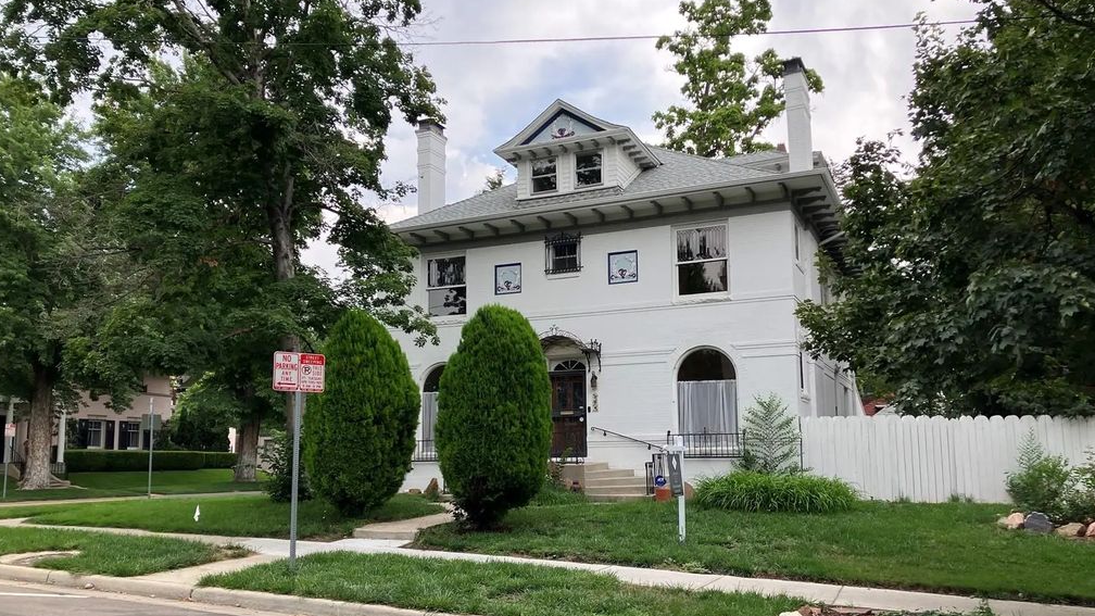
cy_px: 354
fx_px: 900
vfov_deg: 37.7
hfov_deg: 62.6
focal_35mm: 31
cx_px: 548
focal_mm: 3.99
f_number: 1.8
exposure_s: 1/362
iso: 32
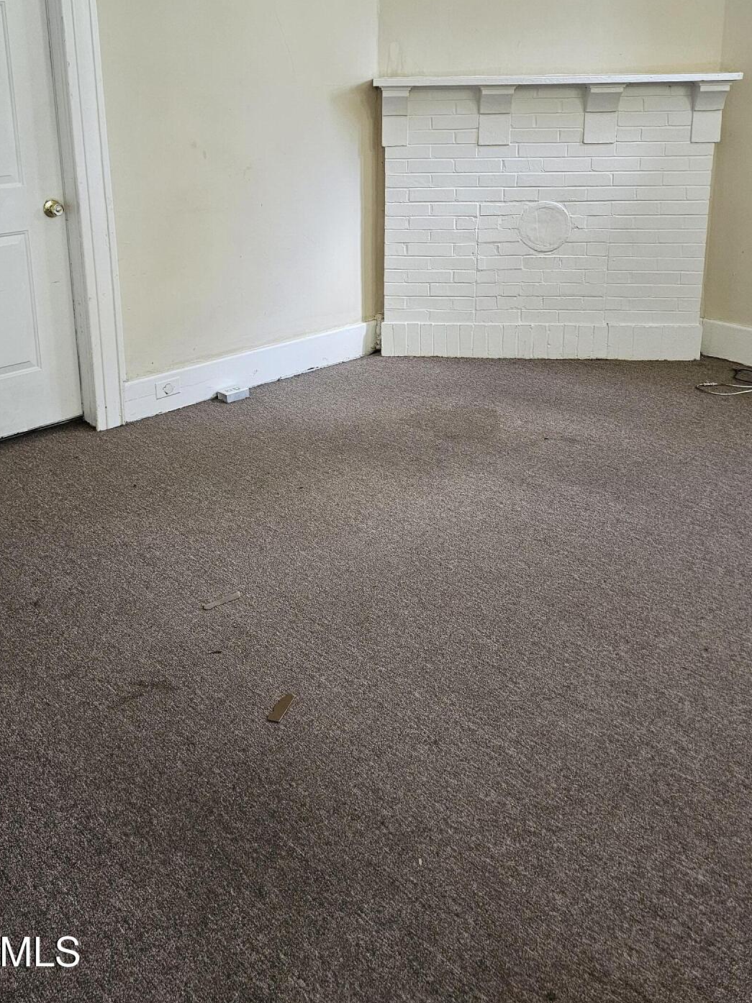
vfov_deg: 53.7
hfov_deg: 42.8
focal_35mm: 33
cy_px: 299
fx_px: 956
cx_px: 313
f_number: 1.7
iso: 320
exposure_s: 1/138
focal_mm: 6.3
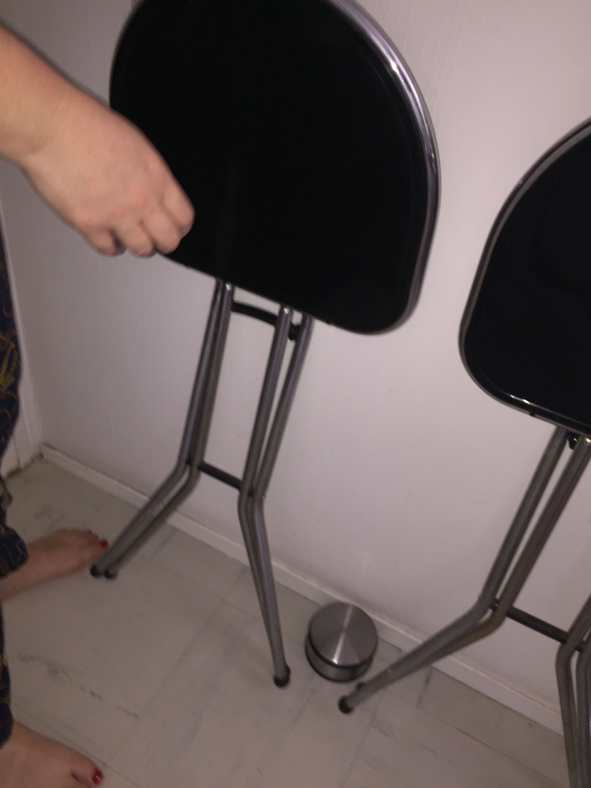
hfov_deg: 48.2
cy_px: 394
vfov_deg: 61.7
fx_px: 660
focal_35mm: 29
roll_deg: -7.4
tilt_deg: -40.0
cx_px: 296
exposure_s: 1/25
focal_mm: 4.15
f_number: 2.2
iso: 32
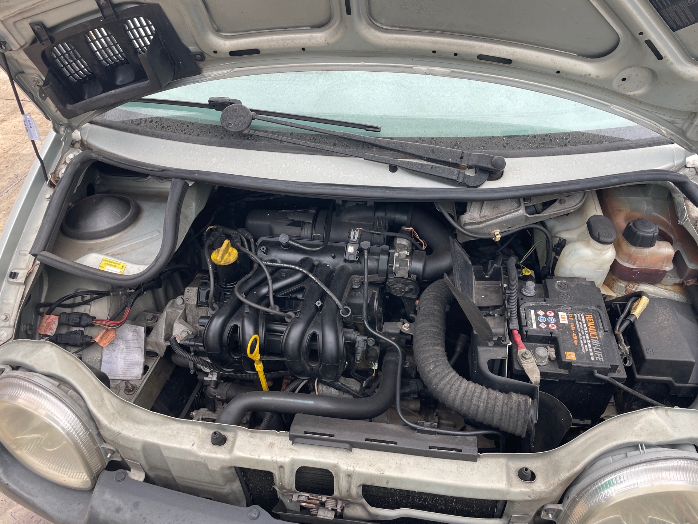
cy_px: 262
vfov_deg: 53.1
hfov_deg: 67.3
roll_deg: +3.4
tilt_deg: -38.5
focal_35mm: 26
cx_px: 349
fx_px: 524
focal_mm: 4.2
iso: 32
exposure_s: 1/371
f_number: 1.6
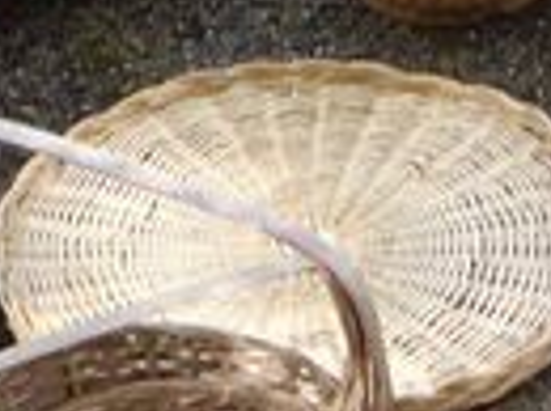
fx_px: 3670
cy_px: 263
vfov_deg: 6.4
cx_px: 318
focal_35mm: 231
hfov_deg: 8.6
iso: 100
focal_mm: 5.2
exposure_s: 1/125
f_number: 4
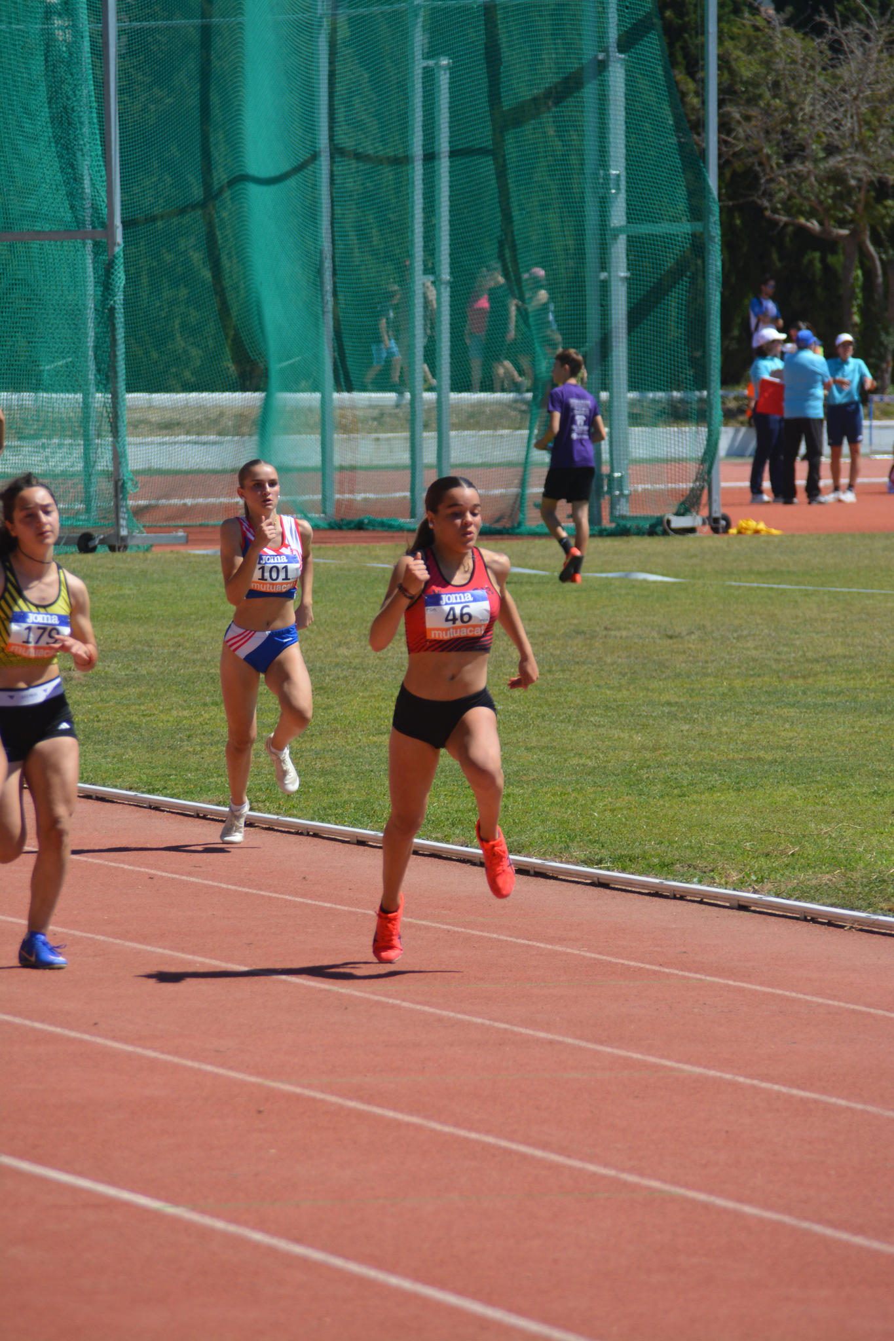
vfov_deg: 6.9
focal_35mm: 300
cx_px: 447
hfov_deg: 4.6
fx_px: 11176
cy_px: 670
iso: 400
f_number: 6.3
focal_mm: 200
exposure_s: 1/1600
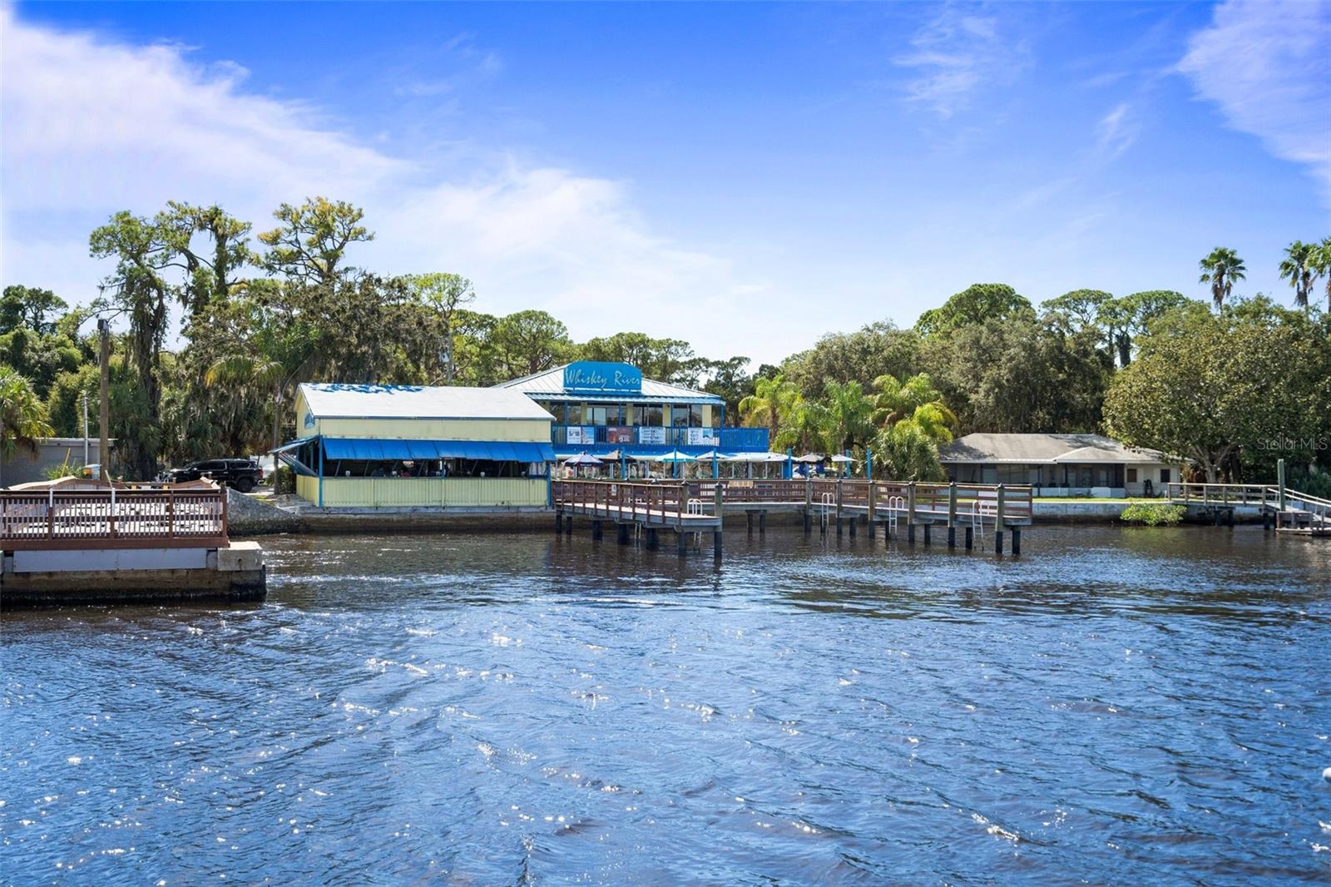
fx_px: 1294
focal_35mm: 35
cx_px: 666
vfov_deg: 37.8
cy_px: 444
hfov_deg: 54.4
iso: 320
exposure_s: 1/500
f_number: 8
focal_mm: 35
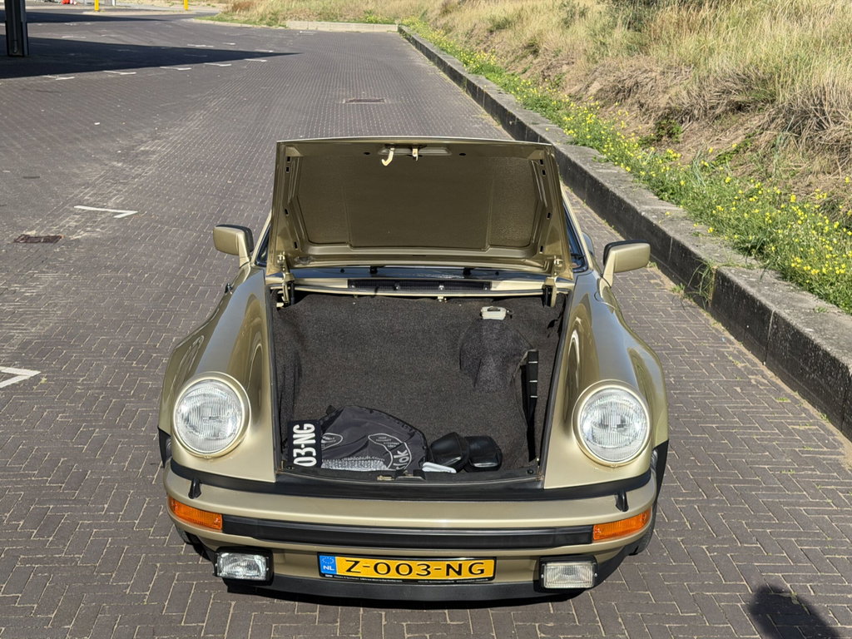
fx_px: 1181
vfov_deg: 30.3
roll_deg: -1.4
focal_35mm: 48
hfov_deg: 39.7
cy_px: 320
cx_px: 426
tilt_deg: -17.5
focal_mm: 6.76
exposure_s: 1/5587
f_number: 1.78
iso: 100
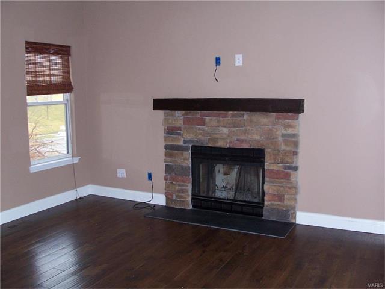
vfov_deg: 40.7
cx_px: 192
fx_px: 389
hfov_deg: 52.6
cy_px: 144
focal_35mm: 35
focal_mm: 6
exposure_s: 1/60
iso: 140
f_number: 2.8
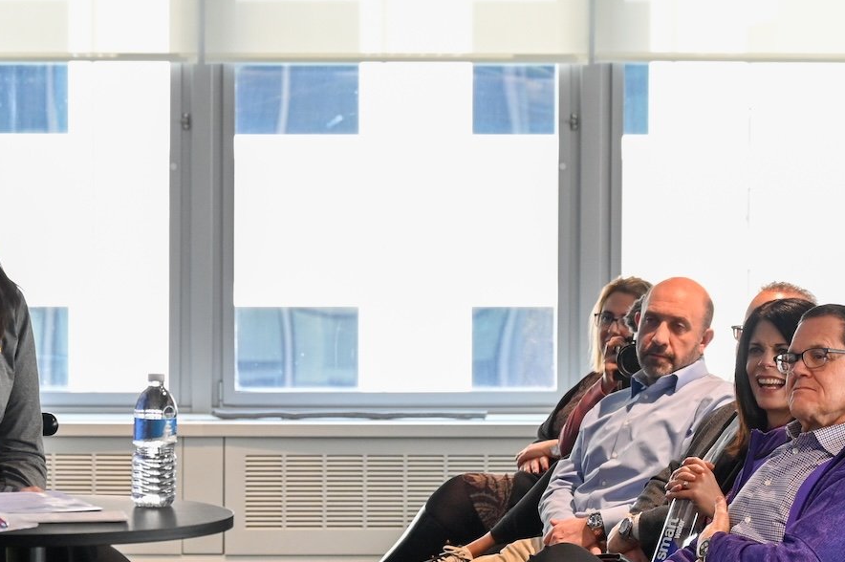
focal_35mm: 165
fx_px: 3870
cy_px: 423
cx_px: 327
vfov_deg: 8.3
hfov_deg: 12.5
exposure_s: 1/125
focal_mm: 76
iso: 2000
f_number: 6
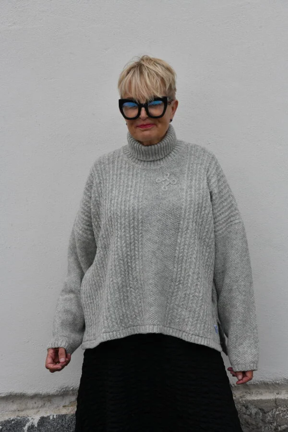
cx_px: 144
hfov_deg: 19.5
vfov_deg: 28.8
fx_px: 840
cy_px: 216
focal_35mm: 70
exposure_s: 1/750
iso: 1600
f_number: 13
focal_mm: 70
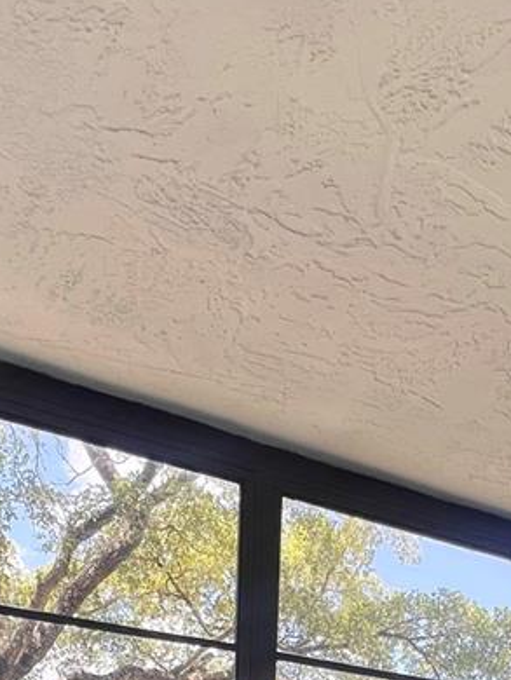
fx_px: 786
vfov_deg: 29.8
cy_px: 997
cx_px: 283
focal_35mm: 40
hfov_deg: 36.0
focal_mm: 1.57
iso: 32
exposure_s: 1/385
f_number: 1.8
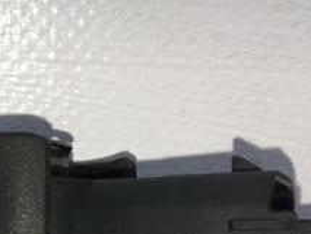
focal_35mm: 87
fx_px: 782
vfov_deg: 15.7
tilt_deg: -22.6
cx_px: 34
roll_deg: -2.7
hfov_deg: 22.0
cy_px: 350
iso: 25
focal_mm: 4.15
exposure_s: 1/430
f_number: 2.2
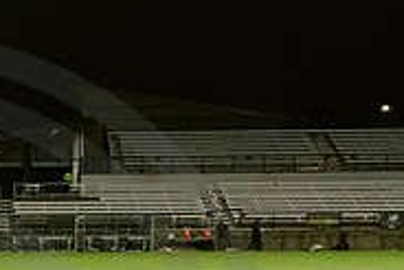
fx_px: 1415
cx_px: -99
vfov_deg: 10.5
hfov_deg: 15.6
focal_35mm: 126
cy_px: 423
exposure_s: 1/125
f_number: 6.3
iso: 2000
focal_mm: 40
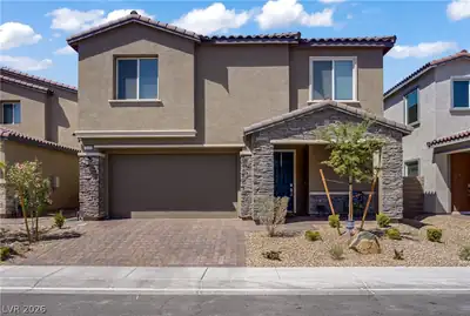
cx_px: 235
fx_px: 393
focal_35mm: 30
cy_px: 158
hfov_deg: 61.8
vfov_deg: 43.8
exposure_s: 1/400
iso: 100
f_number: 7.1
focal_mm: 20
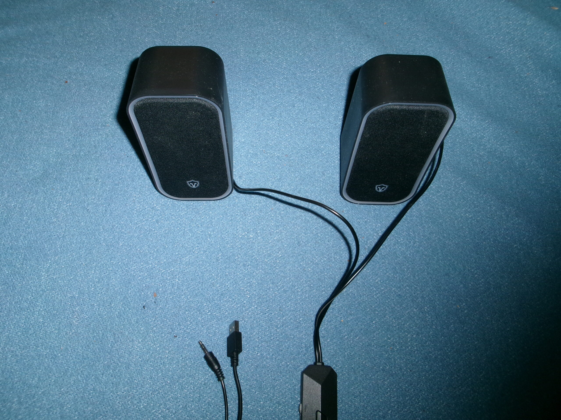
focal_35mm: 28
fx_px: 454
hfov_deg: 63.4
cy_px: 210
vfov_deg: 49.7
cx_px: 280
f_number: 3.9
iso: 200
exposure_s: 1/34
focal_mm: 5.1
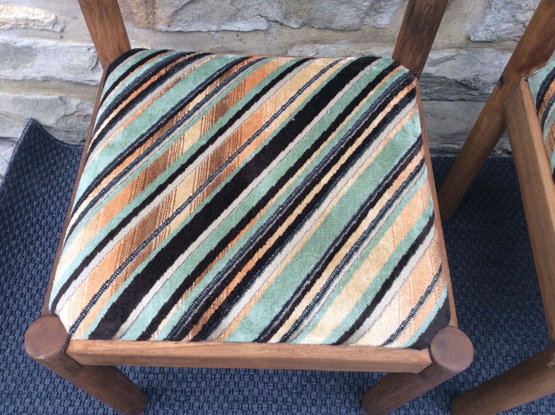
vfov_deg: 44.1
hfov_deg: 56.9
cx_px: 278
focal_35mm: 32
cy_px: 208
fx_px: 512
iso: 40
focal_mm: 3.3
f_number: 2.4
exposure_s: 1/50
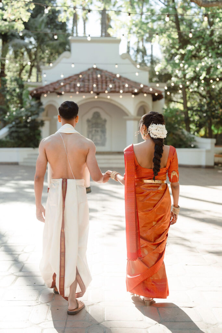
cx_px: 111
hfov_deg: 27.0
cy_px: 166
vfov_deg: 39.6
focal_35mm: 50
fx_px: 462
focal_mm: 50
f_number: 2.2
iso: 100
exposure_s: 1/500
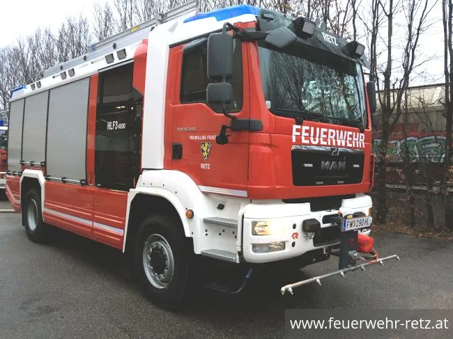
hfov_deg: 61.7
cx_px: 226
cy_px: 170
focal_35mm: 29
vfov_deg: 48.2
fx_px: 379
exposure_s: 1/17
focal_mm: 4.15
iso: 200
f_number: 2.2
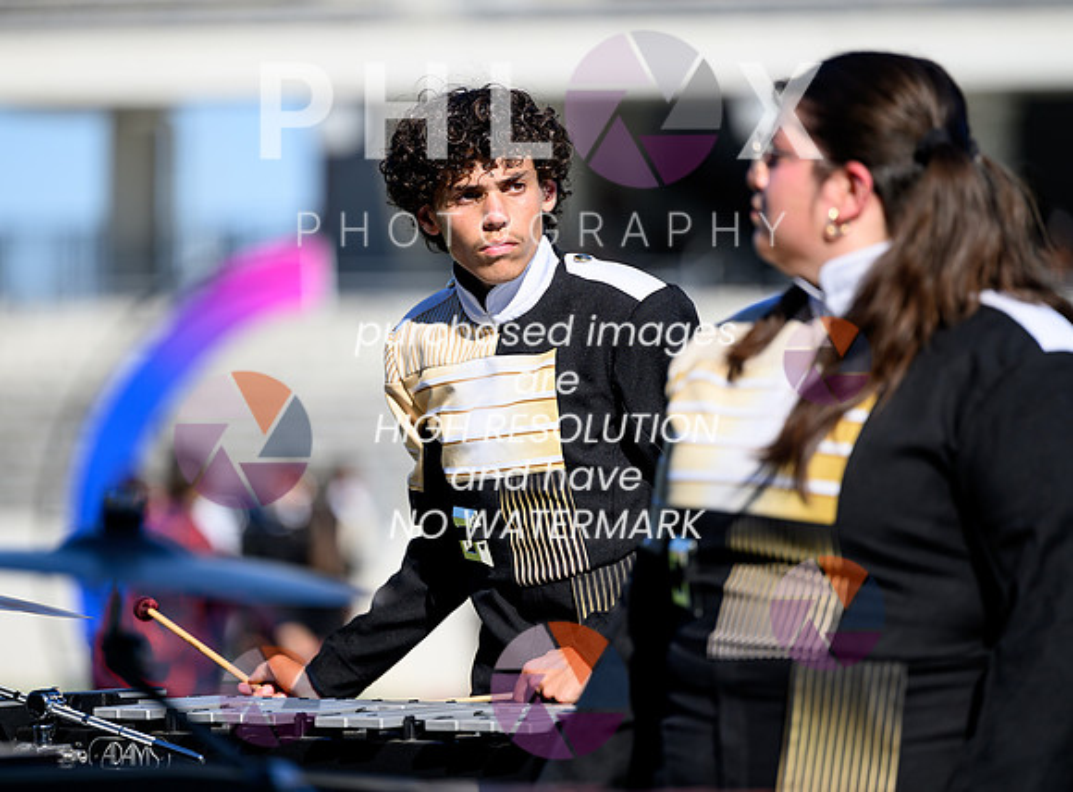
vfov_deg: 6.0
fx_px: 7530
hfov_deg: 8.1
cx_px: 463
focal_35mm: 244
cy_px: 396
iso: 100
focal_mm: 200
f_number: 2.8
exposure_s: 1/3200
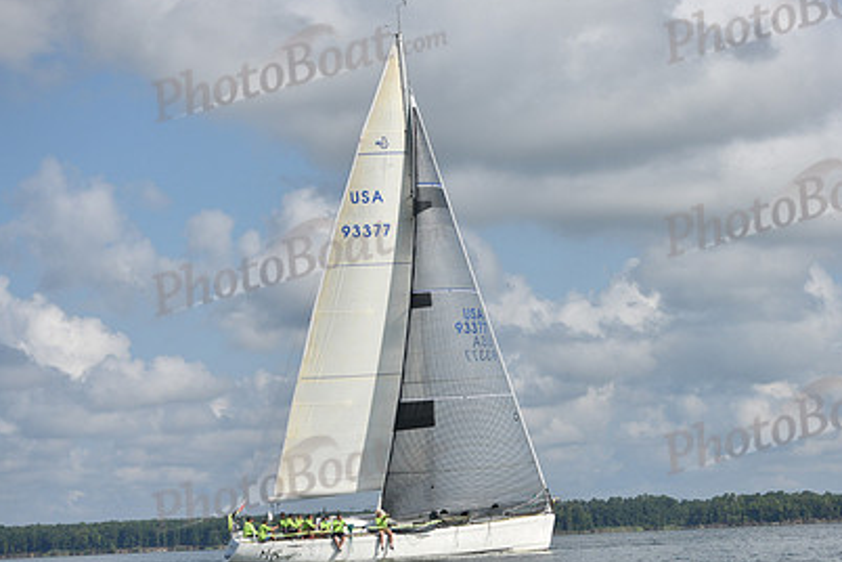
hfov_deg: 20.1
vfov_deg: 13.5
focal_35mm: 101
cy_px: 341
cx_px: 557
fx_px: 2362
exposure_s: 1/8000
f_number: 3.5
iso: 320
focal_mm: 70
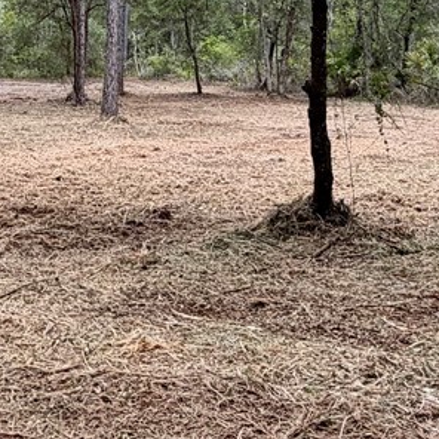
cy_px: 71
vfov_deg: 25.2
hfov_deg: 25.6
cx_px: 163
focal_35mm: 67
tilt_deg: -3.7
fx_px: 961
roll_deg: +0.1
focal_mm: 2.22
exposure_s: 1/286
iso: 50
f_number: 2.2
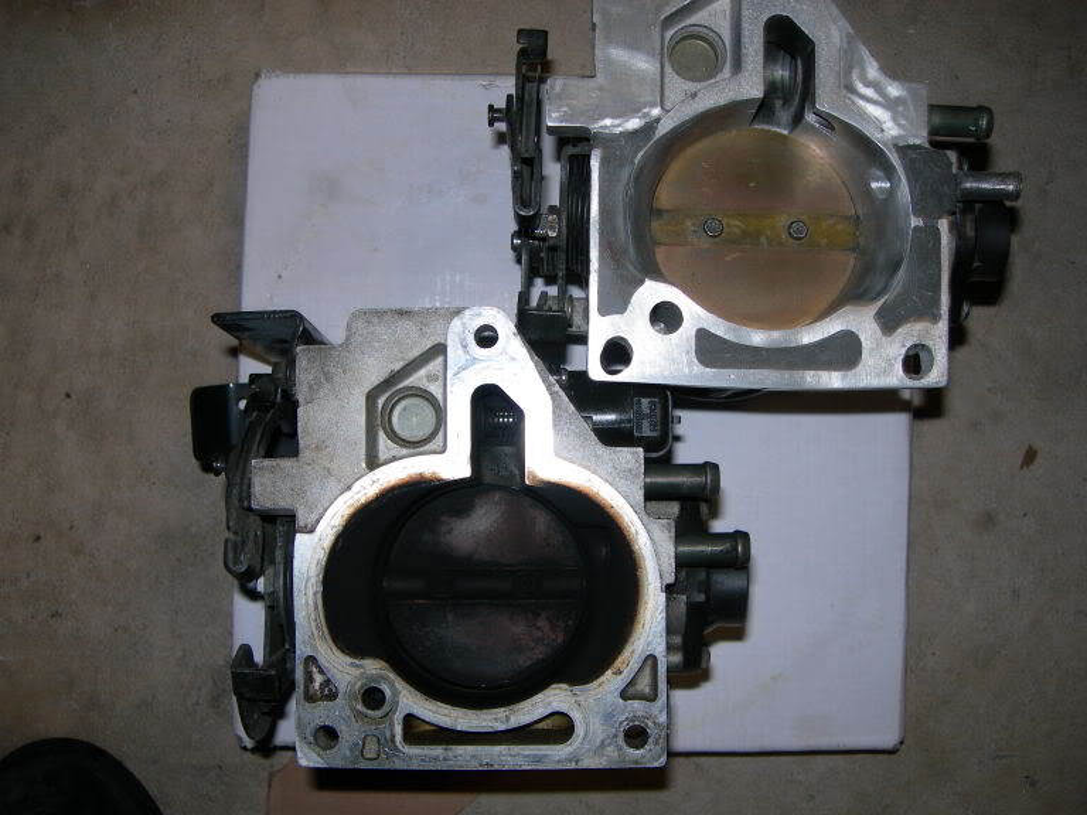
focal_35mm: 38
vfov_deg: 37.7
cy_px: 408
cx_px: 544
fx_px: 1193
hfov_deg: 49.0
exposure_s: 1/60.1
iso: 50
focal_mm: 7.8
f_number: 2.8
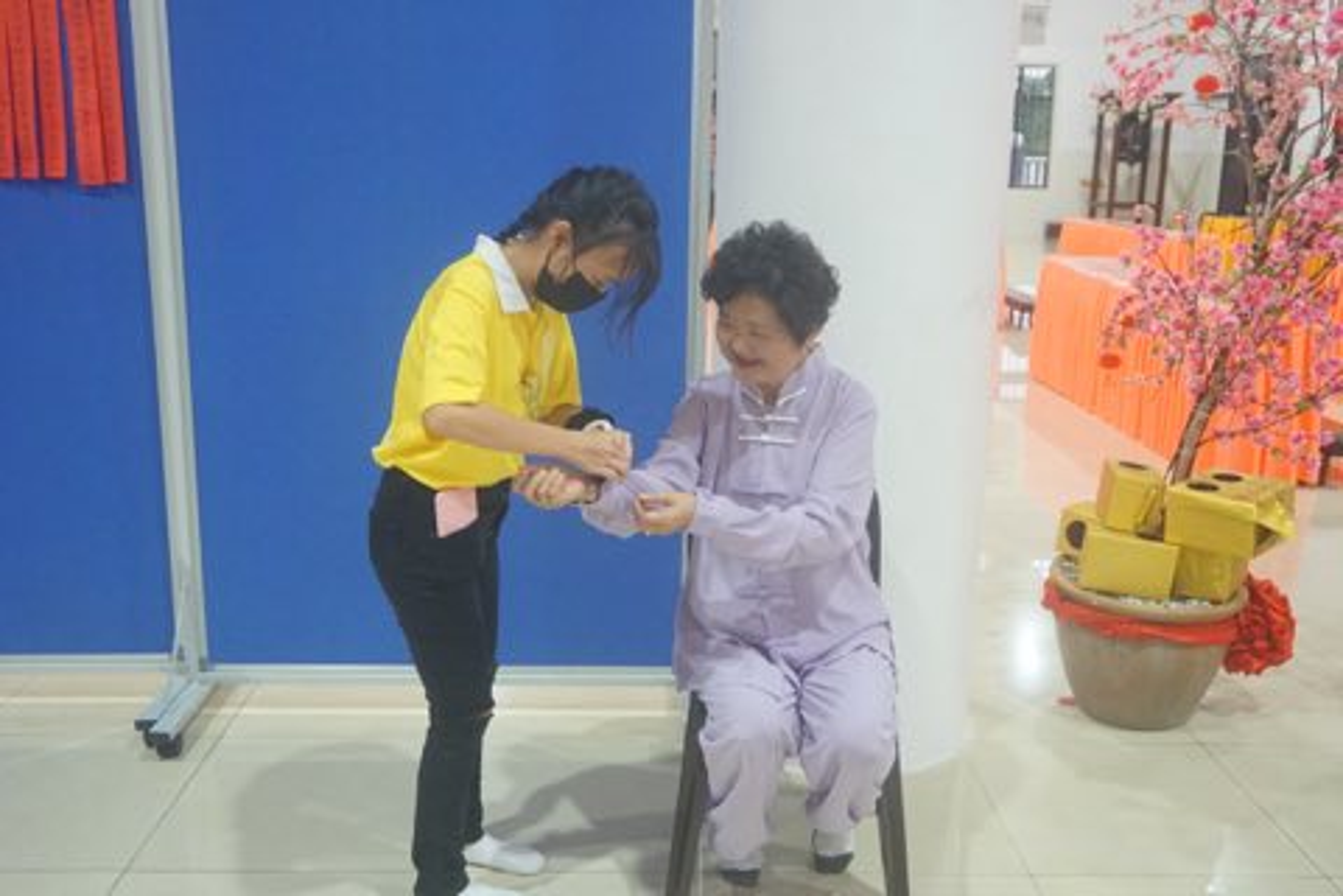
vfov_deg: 40.0
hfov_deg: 57.2
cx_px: 672
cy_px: 448
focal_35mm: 33
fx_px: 1231
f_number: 4
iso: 2000
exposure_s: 1/160
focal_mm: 22
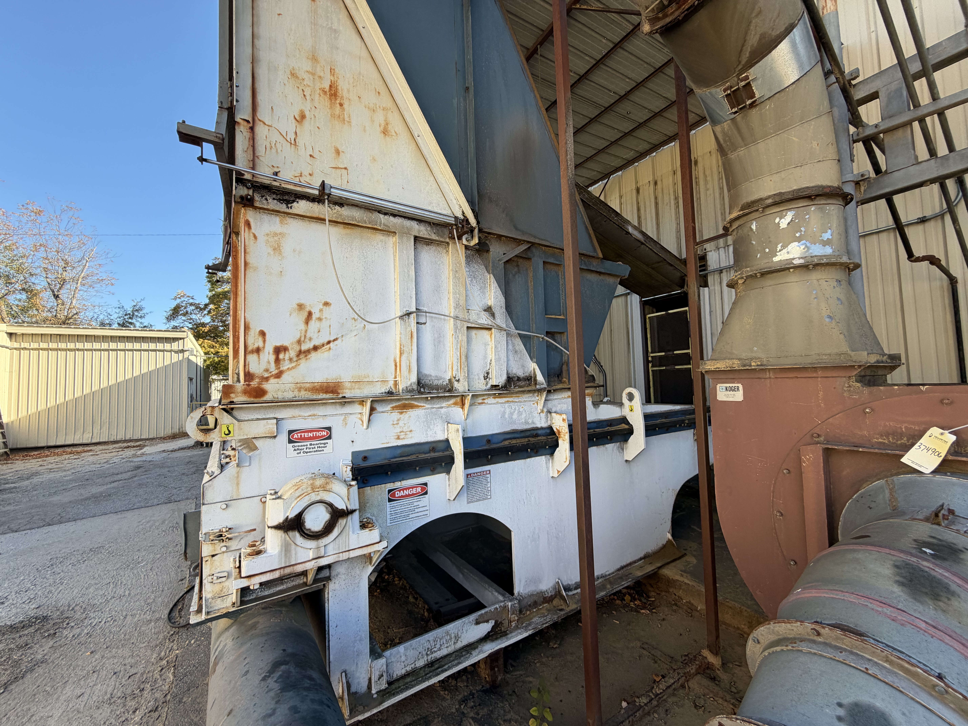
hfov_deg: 102.1
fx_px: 391
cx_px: 484
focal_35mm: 14
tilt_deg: +1.8
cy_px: 363
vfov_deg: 85.7
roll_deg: +2.4
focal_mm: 2.22
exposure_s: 1/315
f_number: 2.2
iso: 50
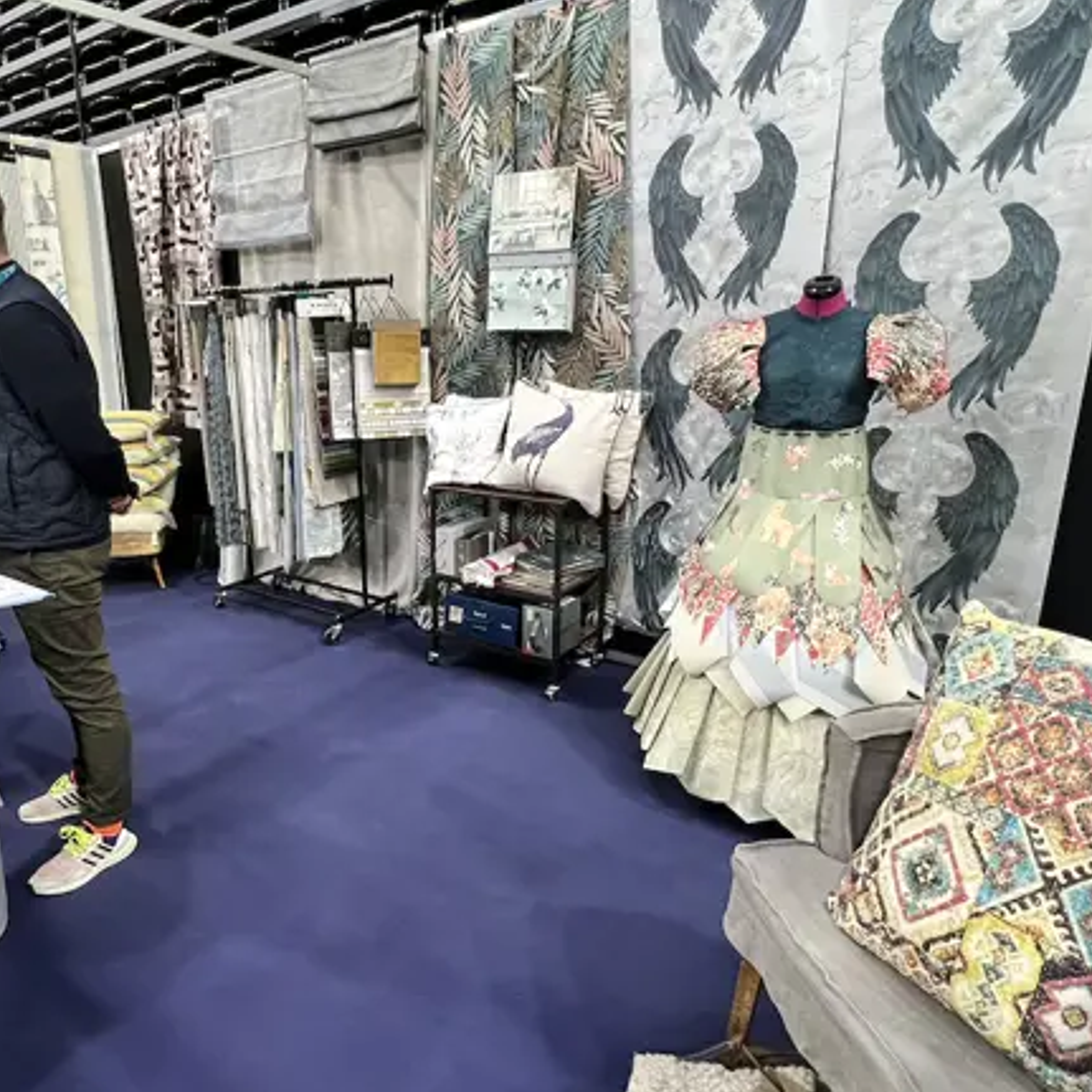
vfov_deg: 87.4
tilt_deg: -15.1
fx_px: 571
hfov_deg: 85.6
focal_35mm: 16
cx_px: 405
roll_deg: +1.8
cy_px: 547
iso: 250
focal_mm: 1.57
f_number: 1.8
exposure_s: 1/100
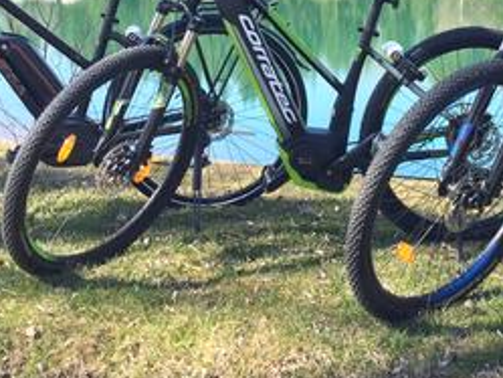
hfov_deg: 24.4
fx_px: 1148
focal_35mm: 79
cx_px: 383
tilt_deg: -1.5
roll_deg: -0.6
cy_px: -64
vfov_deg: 17.9
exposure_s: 1/430
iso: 32
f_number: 2.2
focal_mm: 4.15
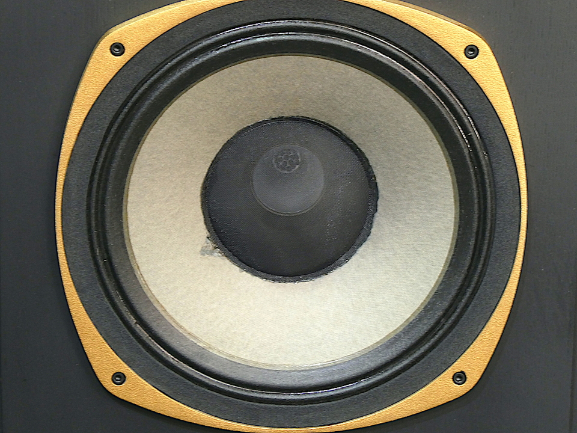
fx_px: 2667
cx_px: 288
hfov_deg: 12.3
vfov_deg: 9.3
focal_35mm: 160
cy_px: 216
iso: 200
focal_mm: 28.7
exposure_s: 1/2
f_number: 5.5
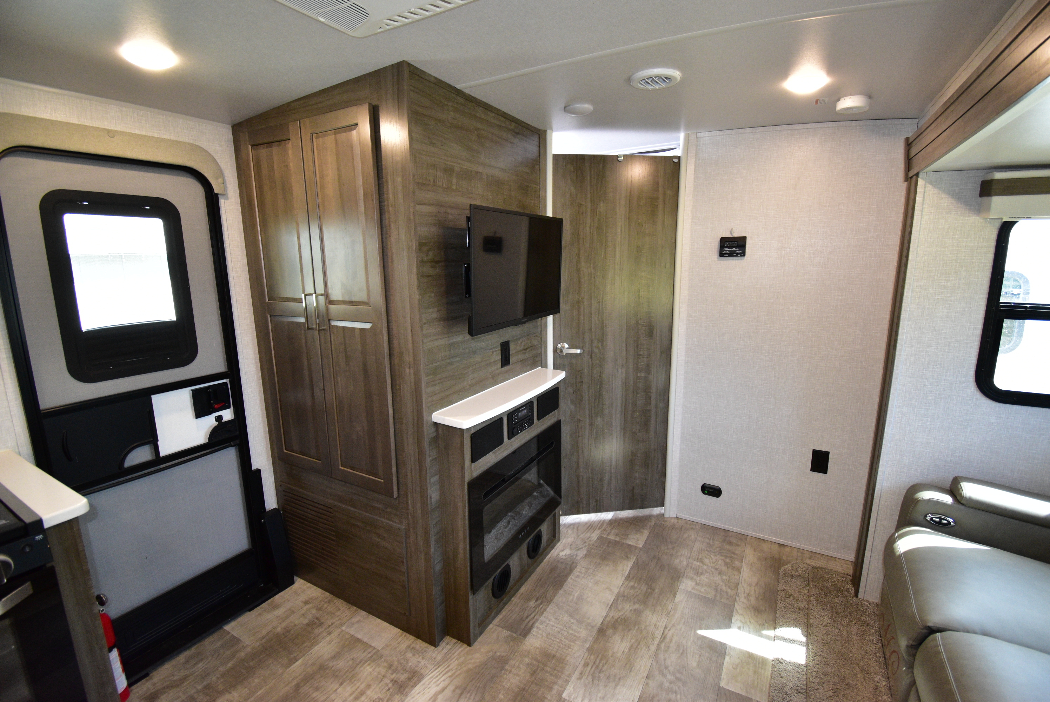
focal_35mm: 15
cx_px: 525
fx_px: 438
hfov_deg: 100.3
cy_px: 351
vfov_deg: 77.4
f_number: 4.5
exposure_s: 1/60
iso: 1400
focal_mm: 10
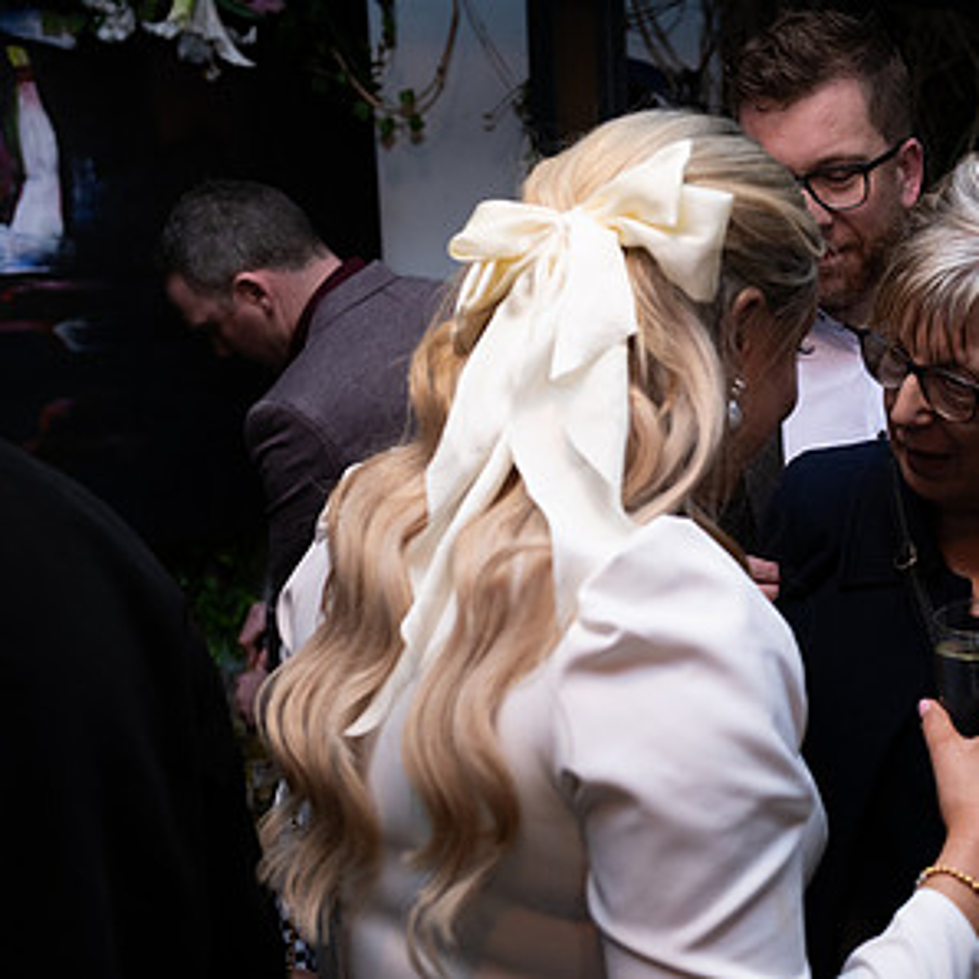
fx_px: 1696
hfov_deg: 31.9
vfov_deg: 32.2
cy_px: 504
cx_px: 660
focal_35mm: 53
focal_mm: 32
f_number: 3.5
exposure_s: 1/160
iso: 640
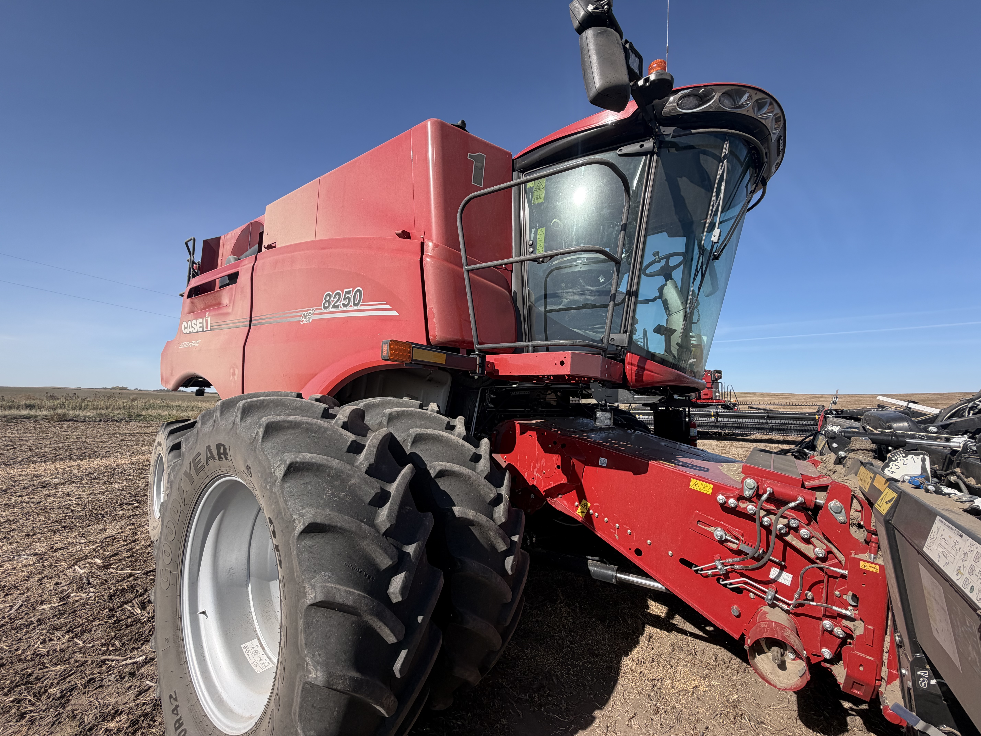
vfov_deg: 85.7
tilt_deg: +6.0
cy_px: 368
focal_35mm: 14
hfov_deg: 102.1
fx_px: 397
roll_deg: -1.7
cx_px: 490
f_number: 2.2
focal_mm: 2.22
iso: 32
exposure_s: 1/770
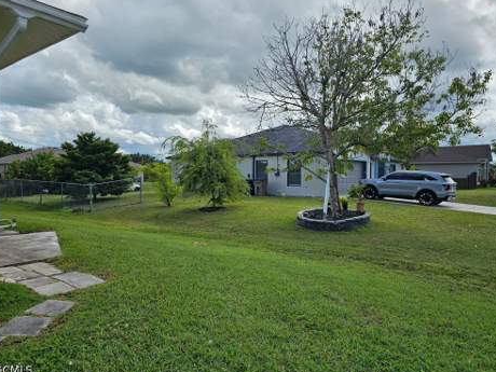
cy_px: 184
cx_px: 244
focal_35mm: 24
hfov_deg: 71.6
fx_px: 344
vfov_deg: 56.8
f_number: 1.7
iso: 10
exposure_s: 1/947
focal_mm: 6.3
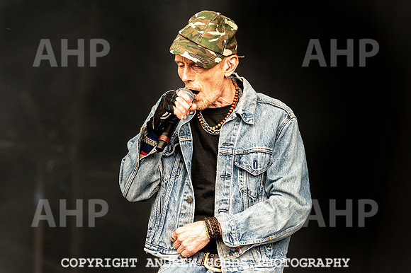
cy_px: 108
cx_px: 248
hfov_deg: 8.3
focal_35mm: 250
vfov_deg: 5.5
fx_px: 2848
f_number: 5
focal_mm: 200
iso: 800
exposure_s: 1/500
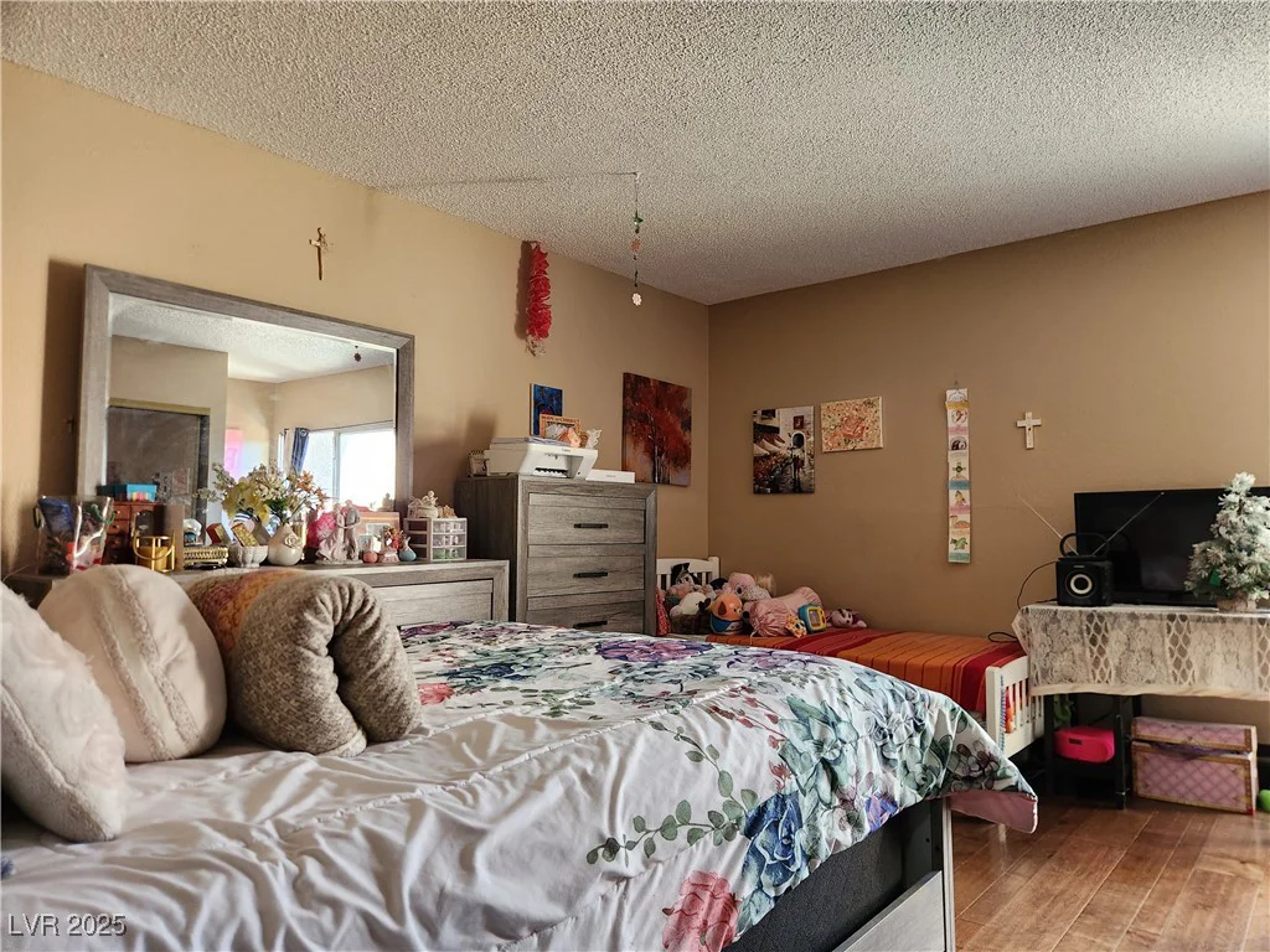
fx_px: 844
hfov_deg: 73.9
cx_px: 635
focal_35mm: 23
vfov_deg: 58.9
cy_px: 476
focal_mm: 5.4
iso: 400
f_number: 1.8
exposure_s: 1/120
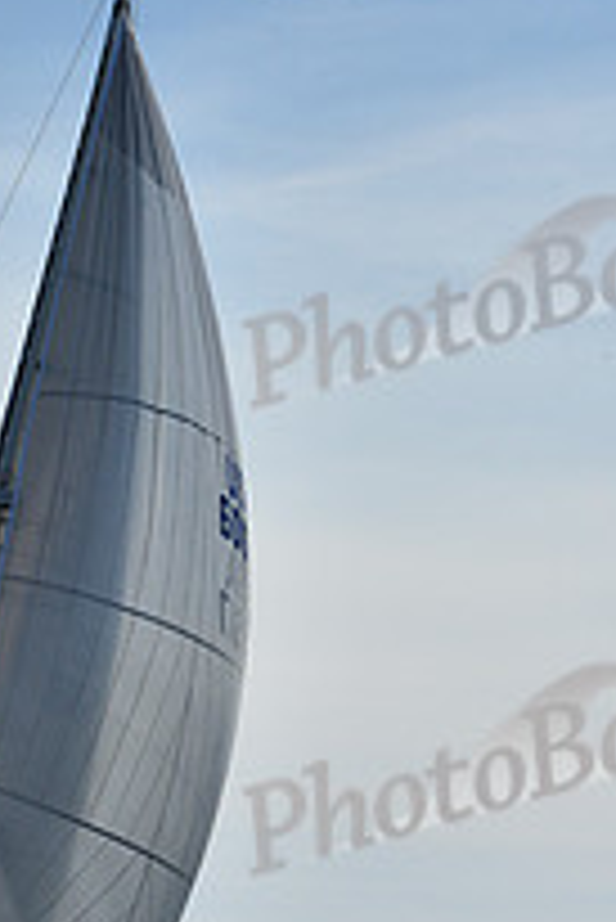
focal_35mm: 269
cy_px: 589
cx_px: 11
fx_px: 6892
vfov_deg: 7.6
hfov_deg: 5.1
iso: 250
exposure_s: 1/1600
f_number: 10
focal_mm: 95
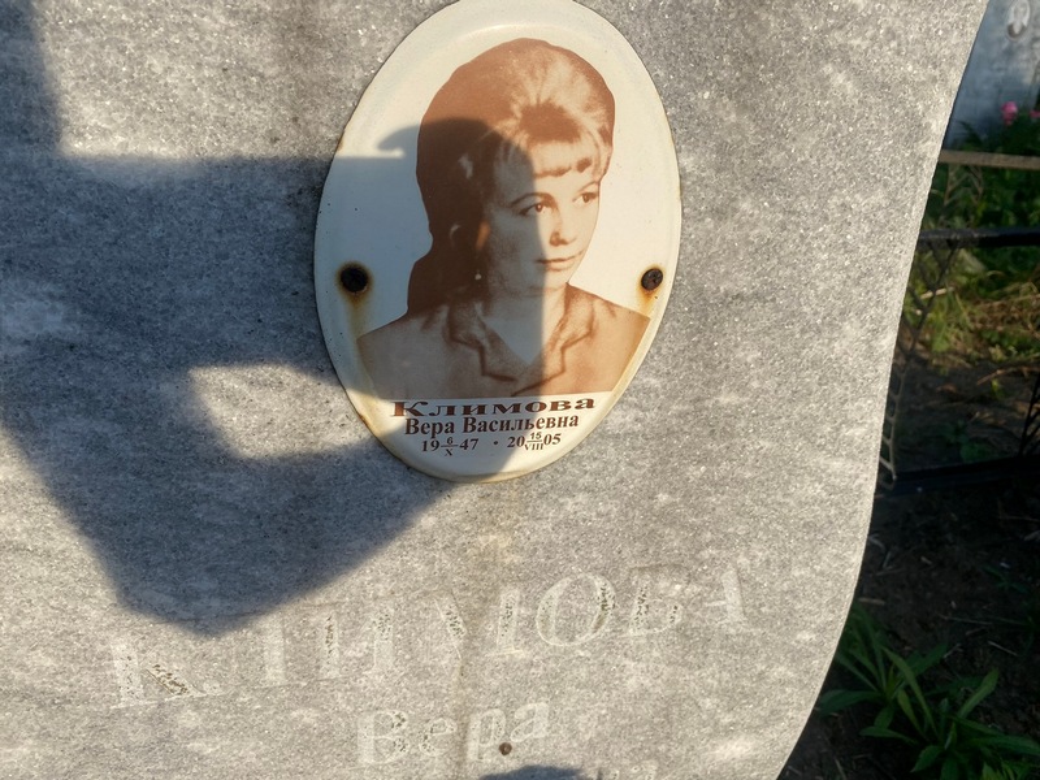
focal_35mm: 26
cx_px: 520
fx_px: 781
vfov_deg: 53.1
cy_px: 390
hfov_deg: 67.3
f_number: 1.8
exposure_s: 1/2222
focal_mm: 4.25
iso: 32
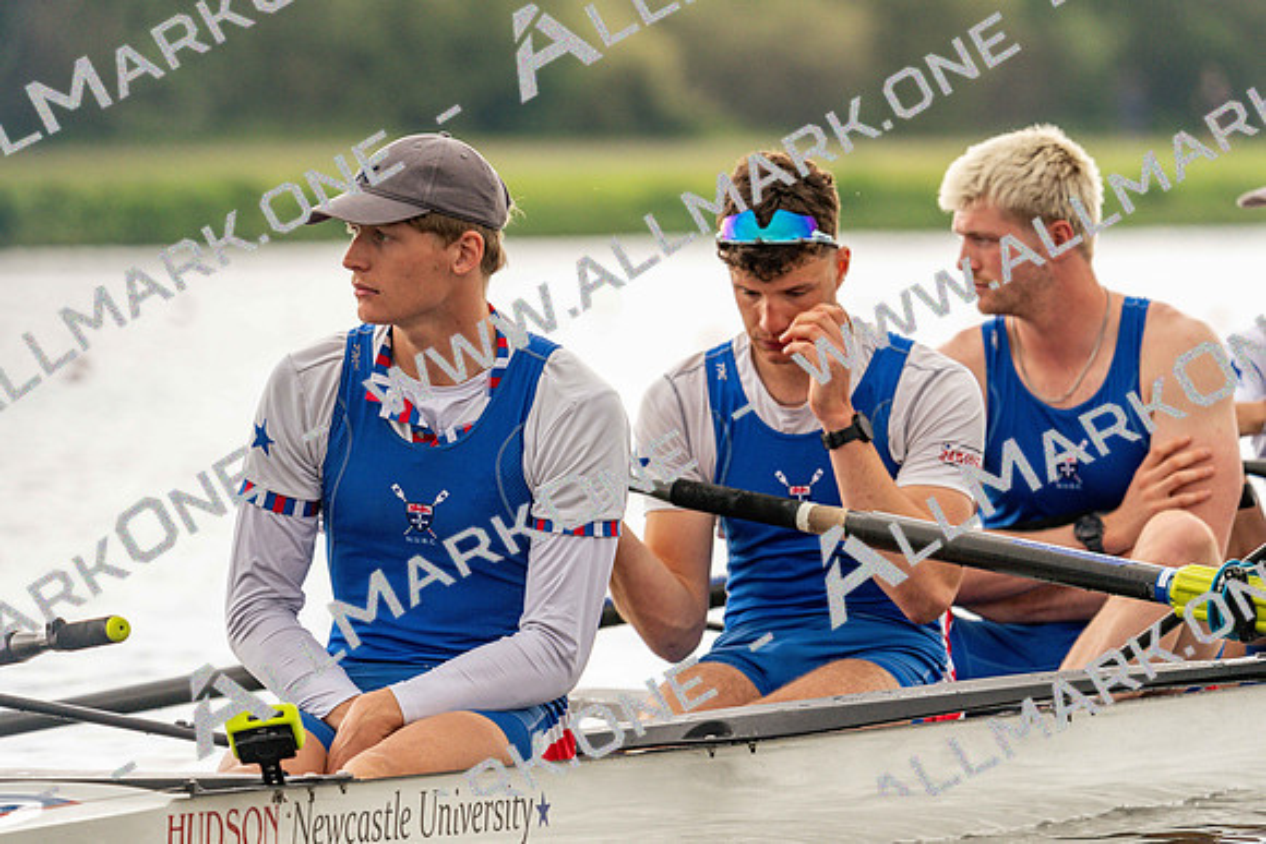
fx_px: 12944
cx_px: 633
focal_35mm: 368
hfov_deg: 5.6
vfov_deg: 3.7
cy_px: 422
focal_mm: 368
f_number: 6.3
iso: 800
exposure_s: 1/1250
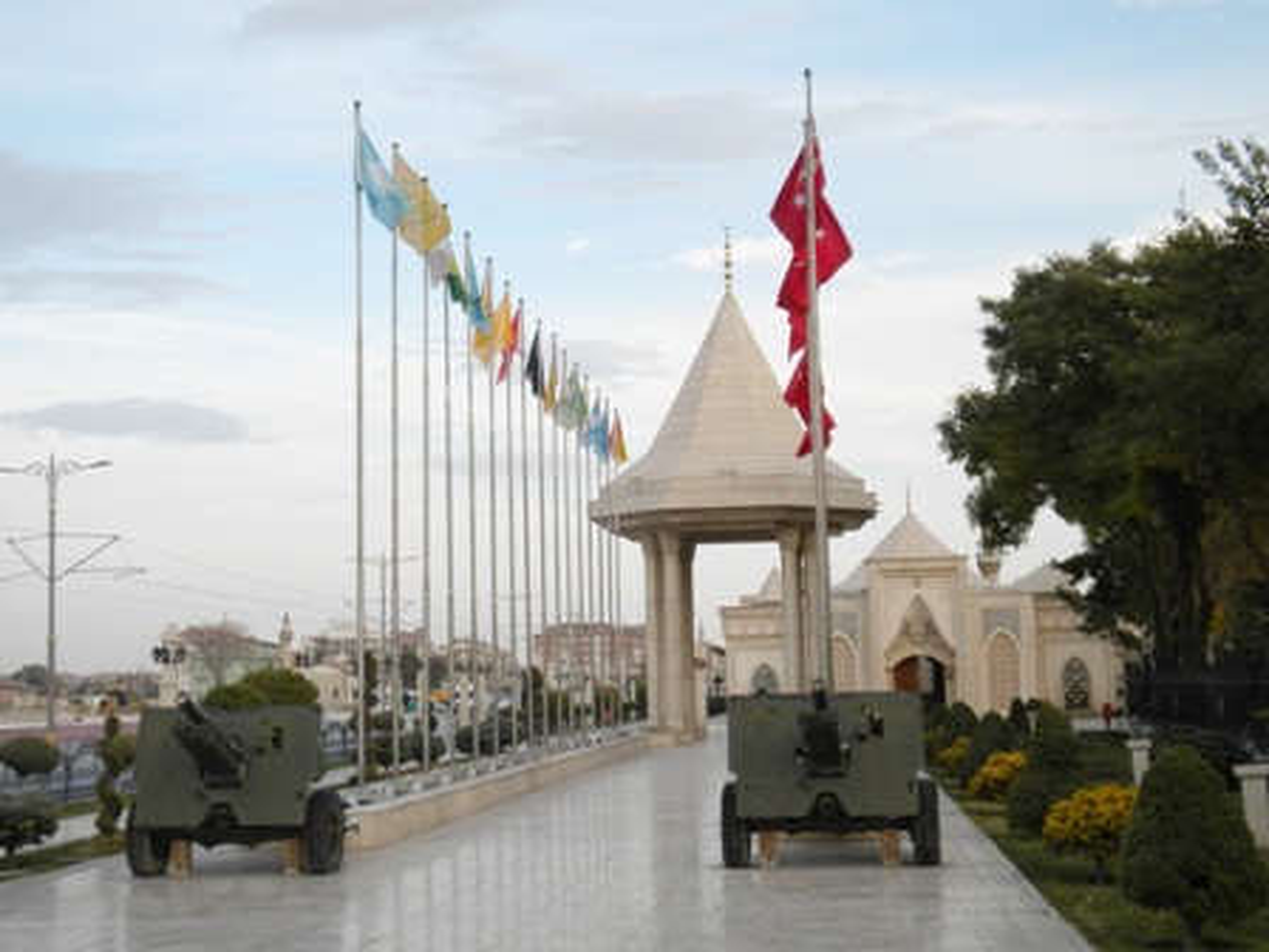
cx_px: 634
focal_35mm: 52
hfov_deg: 36.8
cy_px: 476
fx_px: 1906
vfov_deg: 28.0
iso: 200
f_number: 5.6
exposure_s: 1/336
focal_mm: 9.3
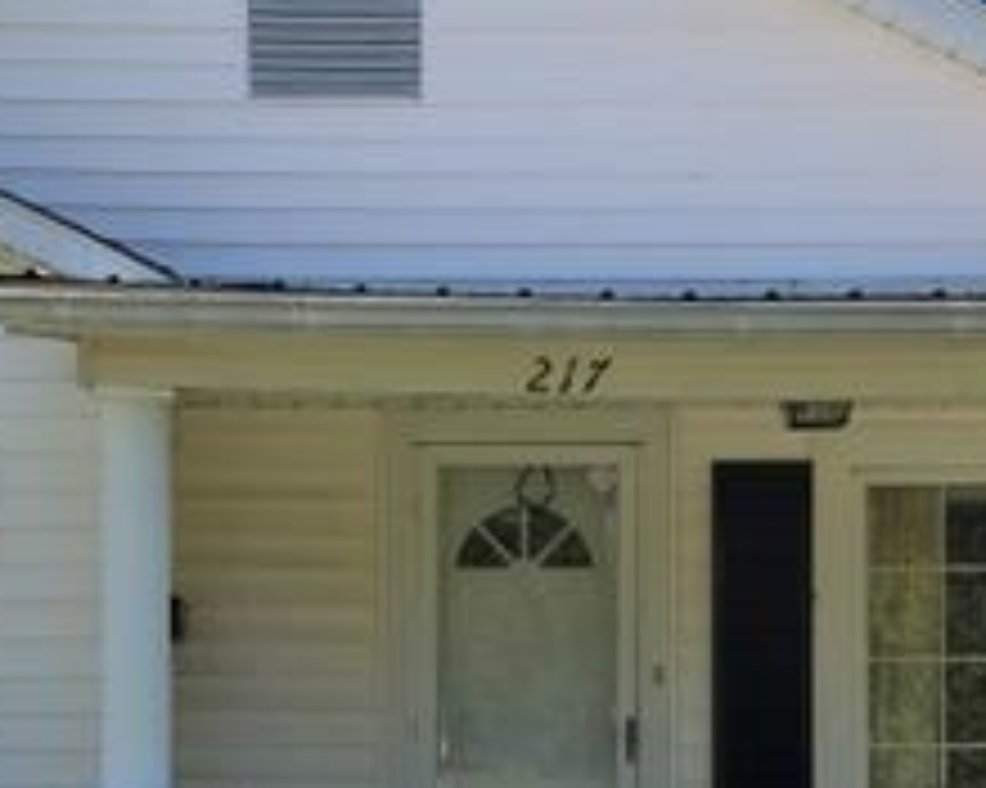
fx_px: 2742
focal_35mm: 94
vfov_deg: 16.2
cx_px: 401
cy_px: 671
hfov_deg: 20.4
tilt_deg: +0.6
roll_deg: +0.4
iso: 64
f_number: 1.8
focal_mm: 6.93
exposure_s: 1/2088
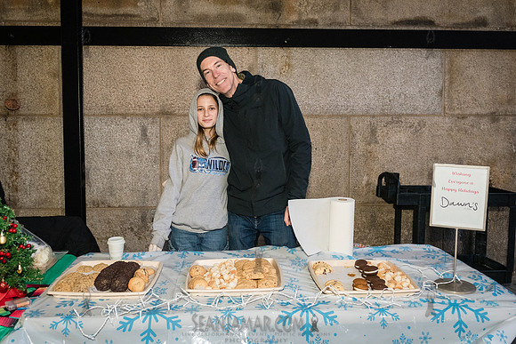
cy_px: 151
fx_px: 460
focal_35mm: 32
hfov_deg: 58.6
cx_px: 245
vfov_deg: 41.0
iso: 4000
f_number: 3.5
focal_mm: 26
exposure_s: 1/160
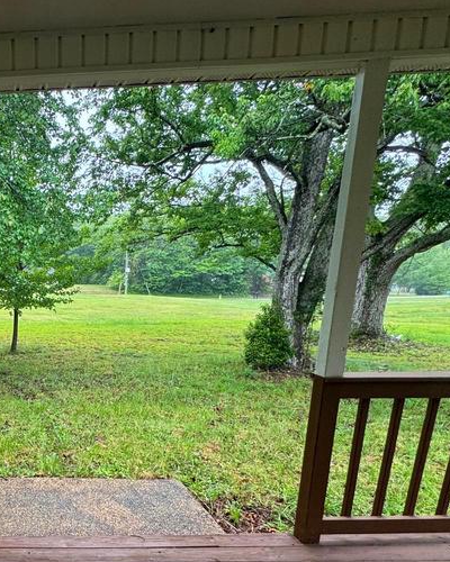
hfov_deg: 43.2
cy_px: 392
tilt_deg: -13.9
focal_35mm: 28
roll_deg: +2.3
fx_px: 466
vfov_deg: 60.1
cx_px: -14
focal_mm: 2.22
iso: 80
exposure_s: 1/99
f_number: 2.2
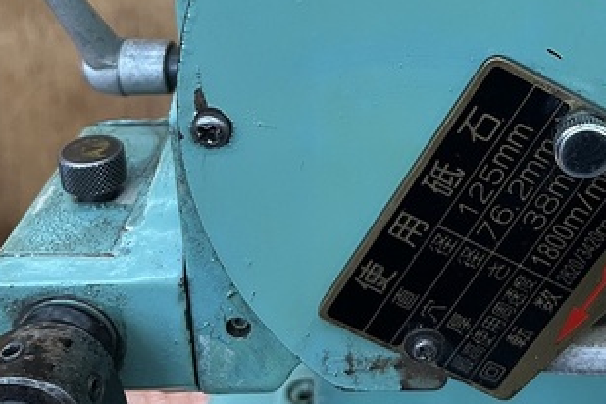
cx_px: 480
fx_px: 943
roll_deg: -0.3
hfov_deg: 34.6
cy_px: -18
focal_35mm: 56
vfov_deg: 23.0
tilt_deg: -22.7
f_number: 1.6
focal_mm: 5.1
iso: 125
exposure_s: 1/94
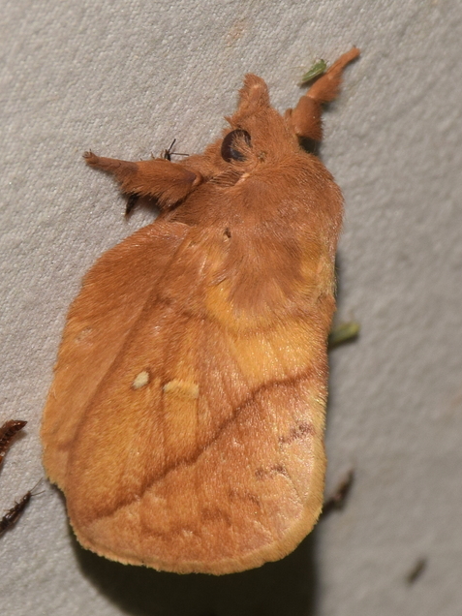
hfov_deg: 4.9
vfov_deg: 6.5
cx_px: 198
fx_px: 5428
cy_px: 308
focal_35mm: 305
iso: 200
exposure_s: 1/160
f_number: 14
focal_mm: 140
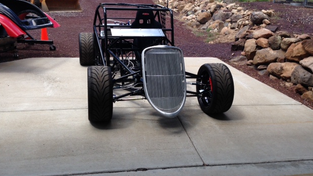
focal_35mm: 37
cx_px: 154
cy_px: 75
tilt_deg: -15.9
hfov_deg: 54.0
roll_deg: -1.2
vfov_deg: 31.9
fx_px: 307
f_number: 2.4
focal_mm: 4.12
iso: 50
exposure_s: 1/537
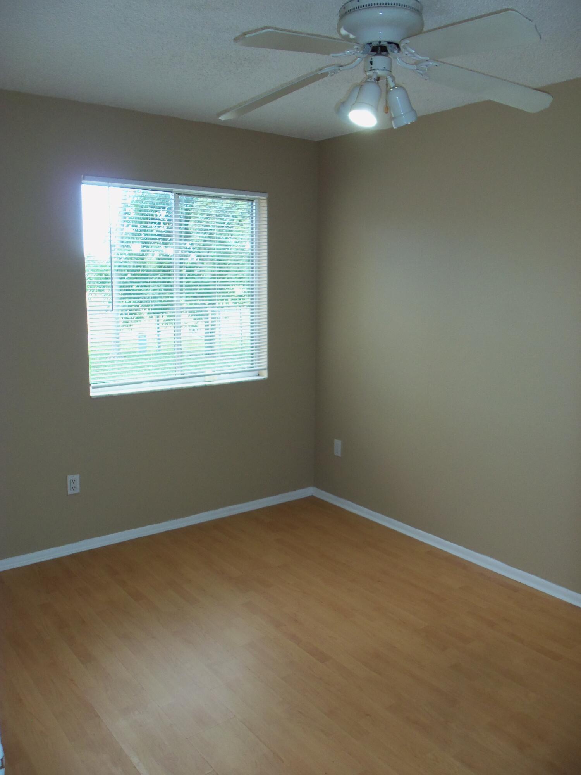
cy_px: 388
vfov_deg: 61.7
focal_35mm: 29
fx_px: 649
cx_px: 290
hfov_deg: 48.2
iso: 125
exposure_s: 1/30
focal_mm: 5.2
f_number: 3.4
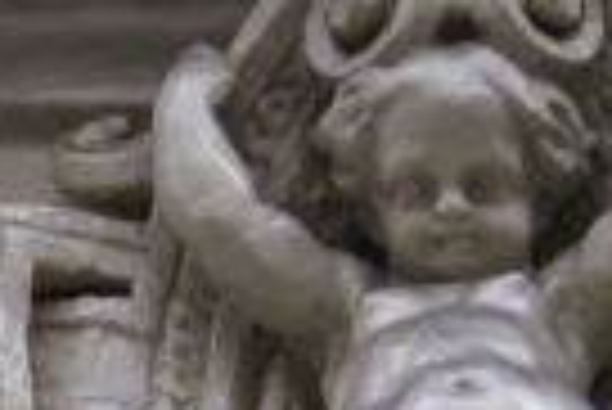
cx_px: -324
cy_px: 574
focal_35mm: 397
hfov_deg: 5.1
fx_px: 6756
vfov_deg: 3.5
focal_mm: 60
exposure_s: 1/6
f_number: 5.6
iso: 100
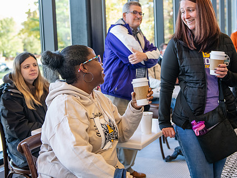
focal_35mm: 52
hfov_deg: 36.8
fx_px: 356
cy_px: 67
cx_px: 130
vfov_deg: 27.9
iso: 1000
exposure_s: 1/320
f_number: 3.2
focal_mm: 38
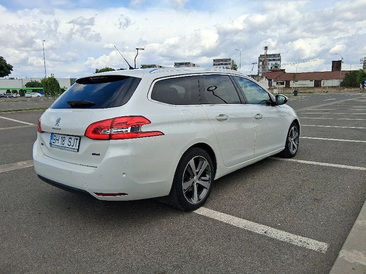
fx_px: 275
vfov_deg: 53.1
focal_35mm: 26
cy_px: 137
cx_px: 183
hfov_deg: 67.3
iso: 25
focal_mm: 3.98
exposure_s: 1/667
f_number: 1.8
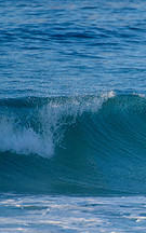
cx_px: 269
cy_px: 125
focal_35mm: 1369
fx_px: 8716
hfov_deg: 1.0
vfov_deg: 1.5
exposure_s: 1/2000
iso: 400
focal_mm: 500
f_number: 5.6
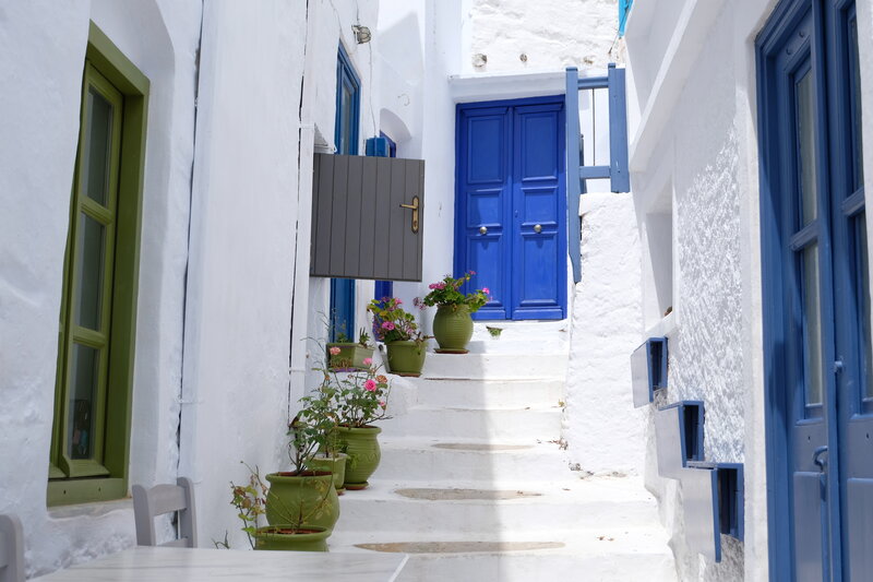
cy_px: 291
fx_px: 1188
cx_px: 436
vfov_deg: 27.5
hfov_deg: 40.4
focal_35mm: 49
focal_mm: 32.5
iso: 200
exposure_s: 1/1300
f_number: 5.6
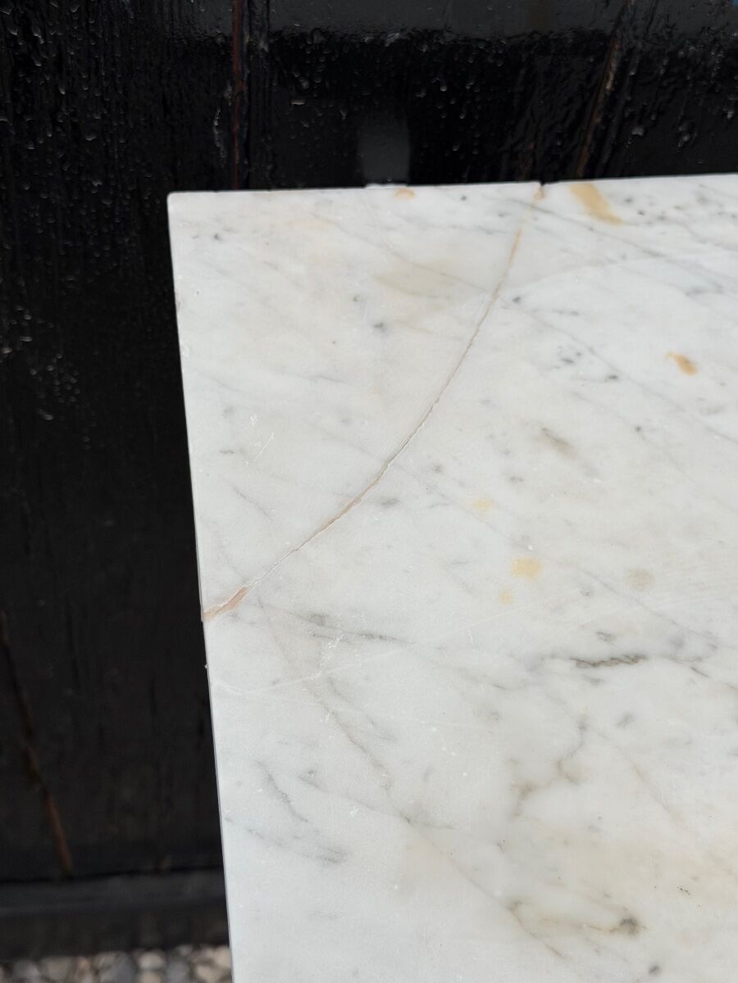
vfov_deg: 39.7
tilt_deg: -53.9
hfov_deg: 30.3
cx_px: 369
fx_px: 1364
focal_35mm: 48
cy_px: 492
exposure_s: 1/1931
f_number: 1.78
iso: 64
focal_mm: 6.76
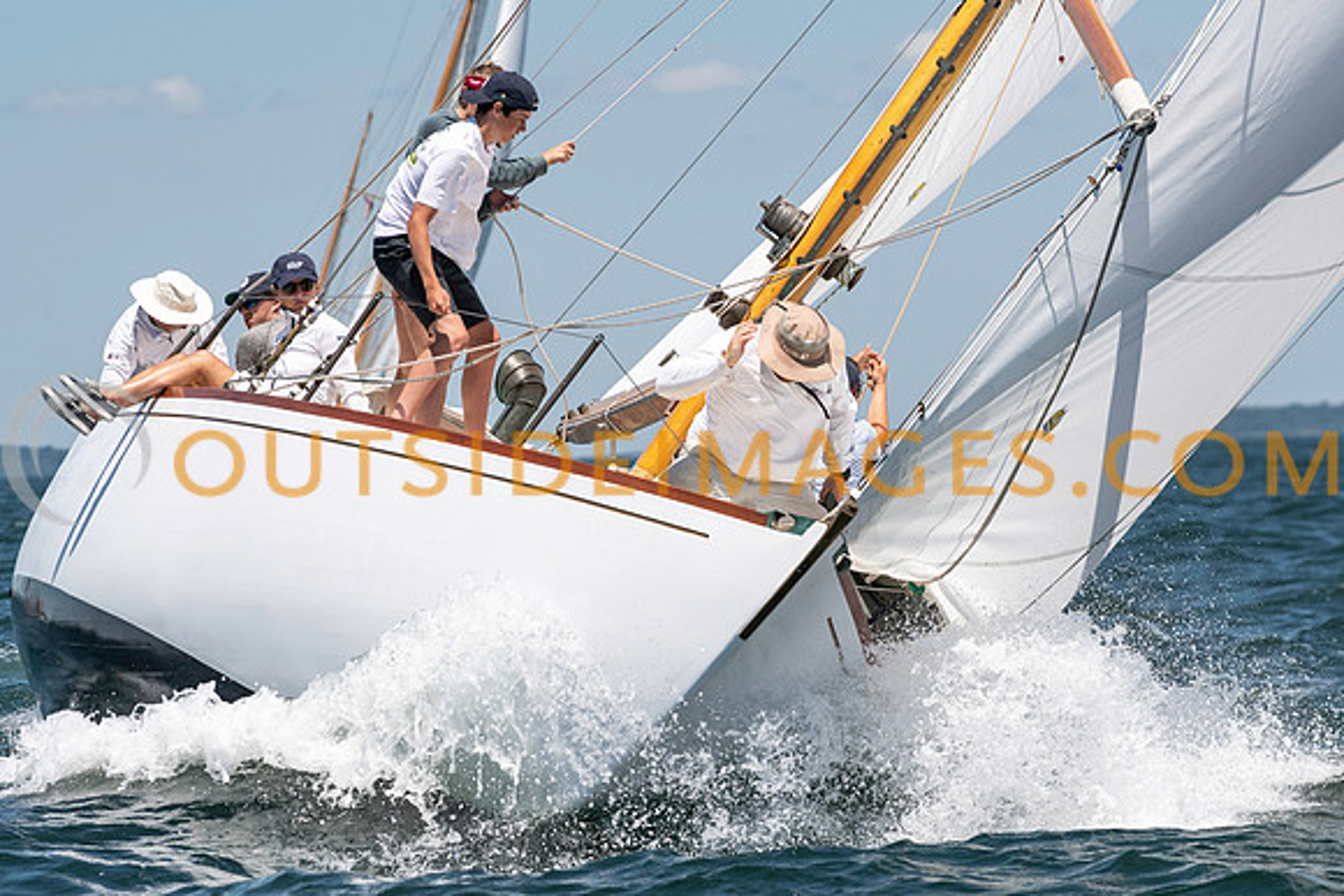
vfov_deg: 4.7
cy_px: 494
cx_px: 766
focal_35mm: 291
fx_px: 10851
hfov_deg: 7.1
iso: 320
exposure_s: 1/2500
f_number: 5.6
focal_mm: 165
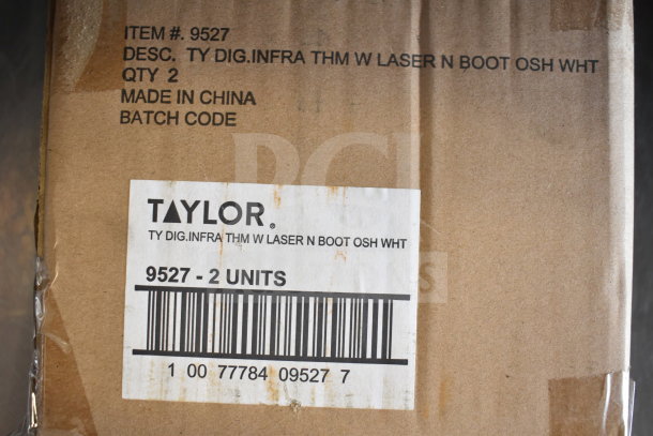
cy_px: 218
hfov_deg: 53.1
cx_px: 326
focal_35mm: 36
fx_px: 653
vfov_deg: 36.9
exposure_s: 1/40
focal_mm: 24
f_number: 4
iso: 720
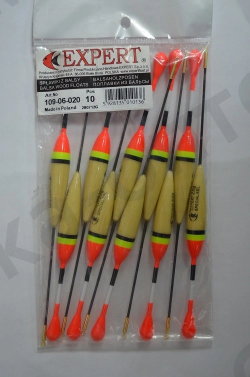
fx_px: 533
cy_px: 188
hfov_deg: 26.4
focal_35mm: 51
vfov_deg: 38.9
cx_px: 125
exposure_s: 1/60
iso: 800
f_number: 5
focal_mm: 34
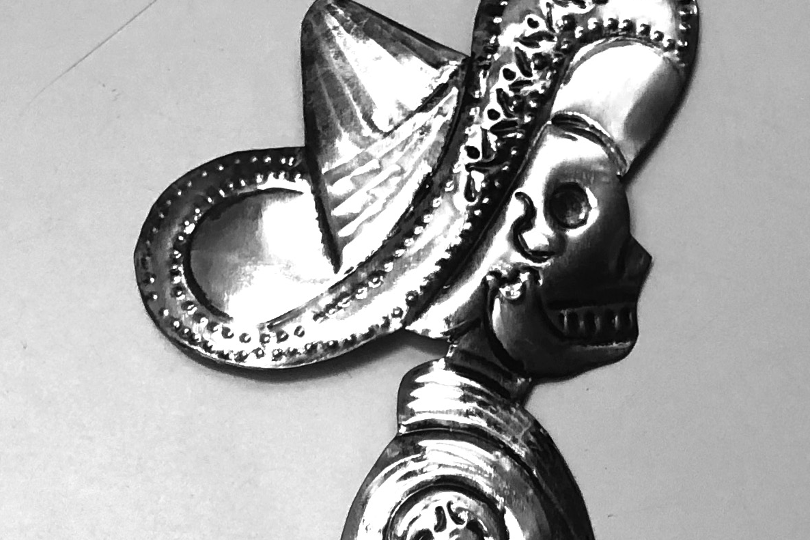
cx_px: 537
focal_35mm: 99
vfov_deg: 13.0
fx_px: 2228
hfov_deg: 20.5
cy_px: 853
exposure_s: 1/25
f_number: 1.8
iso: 40
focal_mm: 4
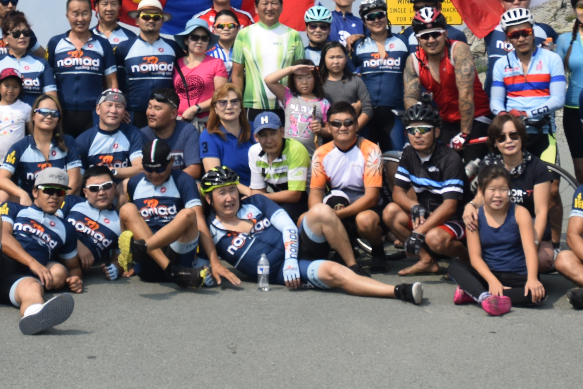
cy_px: -52
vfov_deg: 16.5
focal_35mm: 80
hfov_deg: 25.2
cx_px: 179
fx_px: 1295
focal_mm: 18
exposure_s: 1/1600
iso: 400
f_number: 7.1
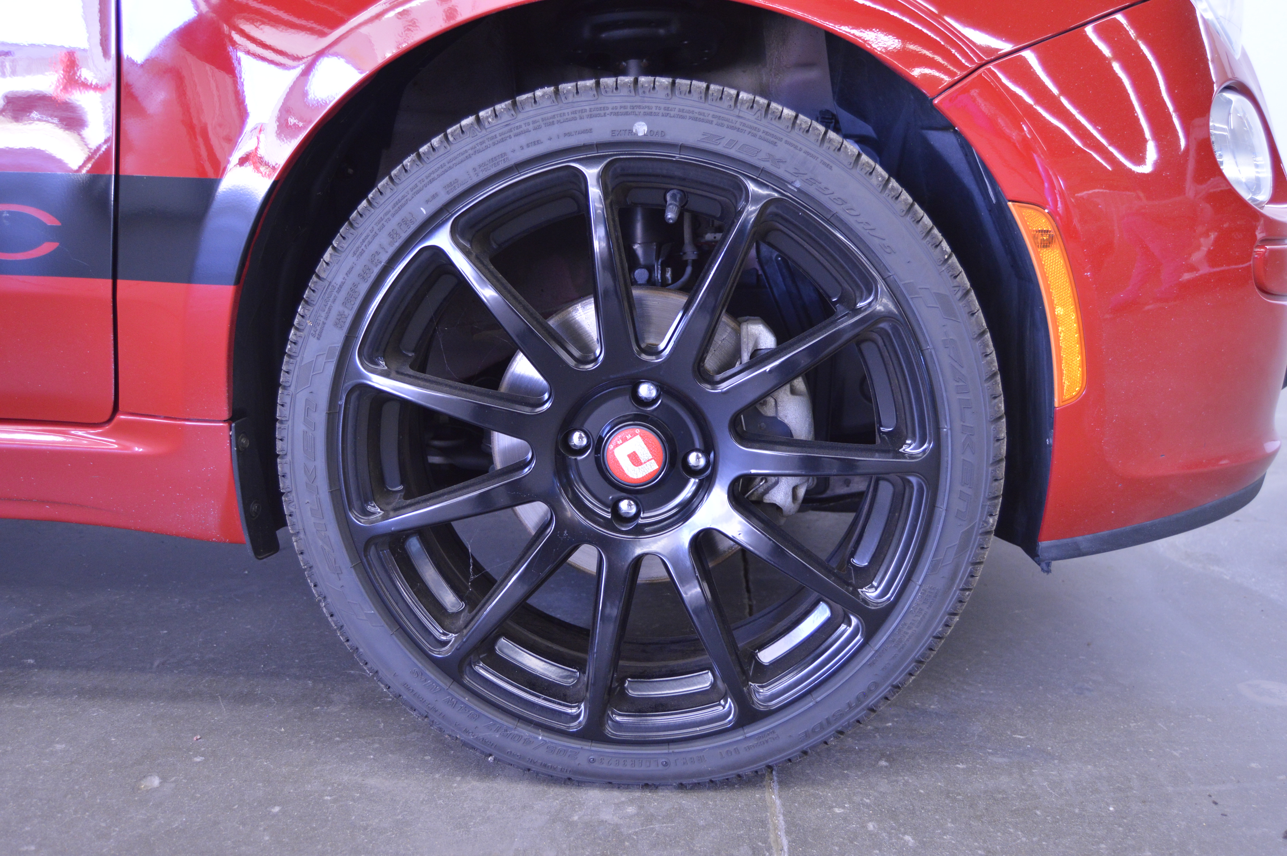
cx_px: 644
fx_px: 1232
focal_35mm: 34
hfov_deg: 55.1
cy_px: 428
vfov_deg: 38.3
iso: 800
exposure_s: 1/50
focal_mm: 23
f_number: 3.8
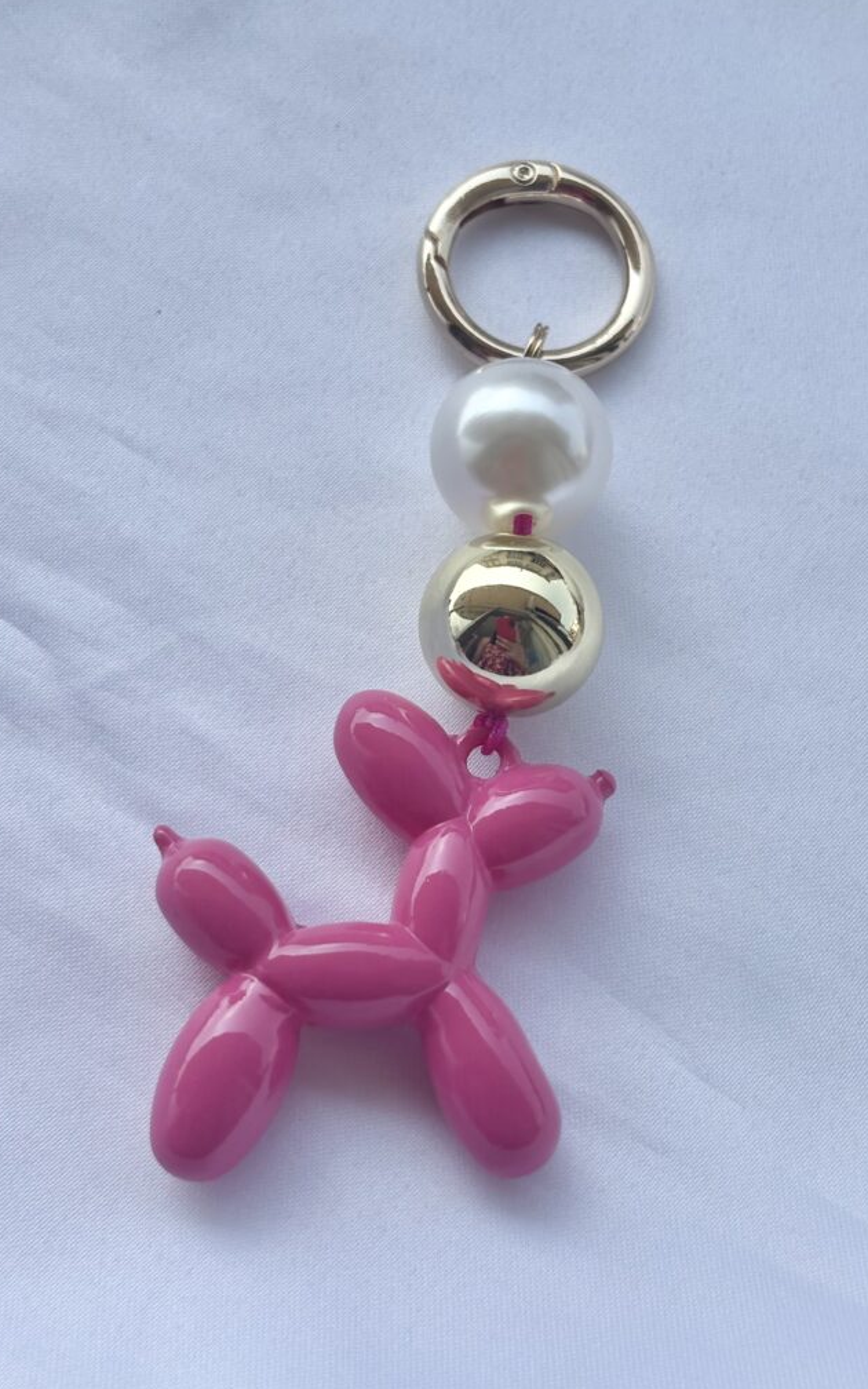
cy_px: 689
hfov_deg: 23.1
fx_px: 2120
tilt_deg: -63.3
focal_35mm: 56
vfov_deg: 36.3
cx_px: 488
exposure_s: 1/4065
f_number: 1.6
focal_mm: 5.96
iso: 50
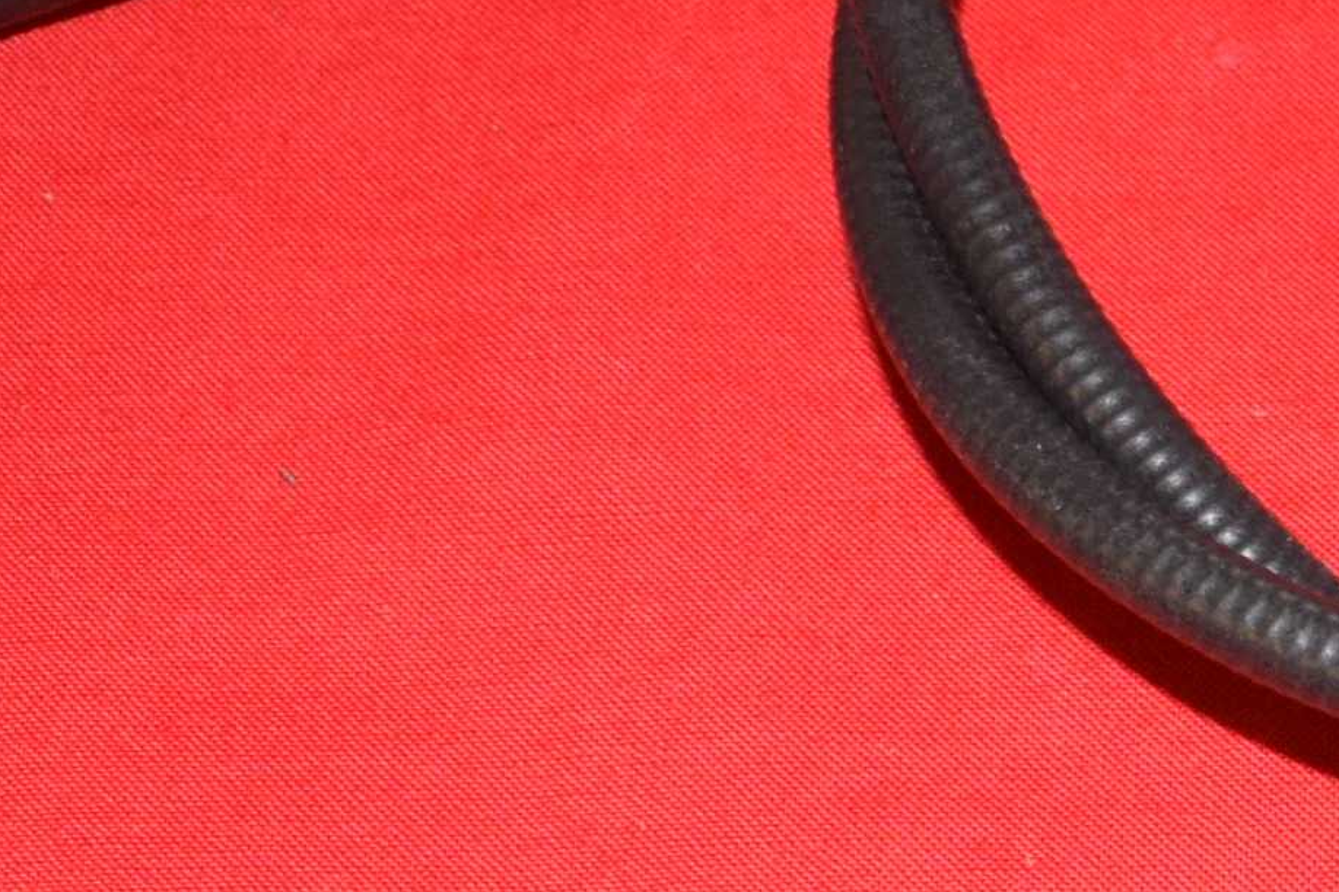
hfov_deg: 13.0
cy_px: 889
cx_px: 2197
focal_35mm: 147
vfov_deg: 9.3
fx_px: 5467
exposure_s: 1/200
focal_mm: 20
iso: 1250
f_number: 5
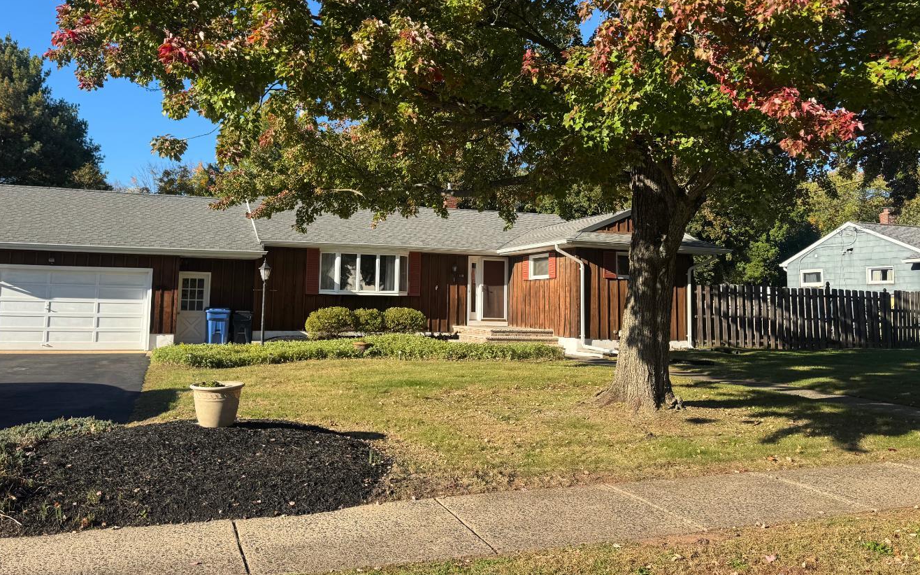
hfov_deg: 64.5
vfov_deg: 42.9
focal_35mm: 29
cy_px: 232
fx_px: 727
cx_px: 417
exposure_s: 1/1869
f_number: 1.78
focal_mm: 6.76
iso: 80
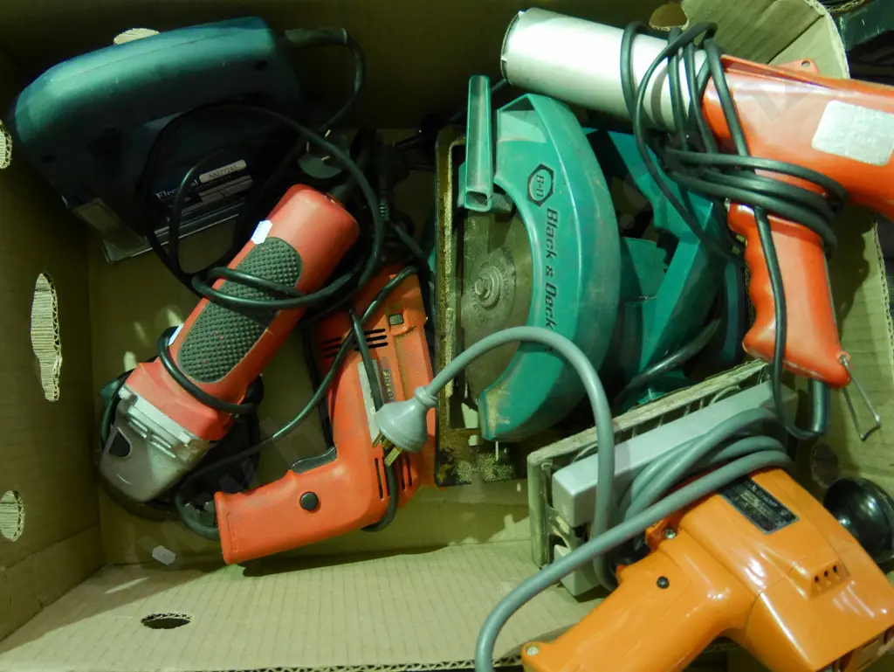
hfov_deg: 59.9
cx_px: 447
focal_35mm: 30
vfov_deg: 46.8
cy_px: 336
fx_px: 775
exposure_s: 1/13
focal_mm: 15
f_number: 4
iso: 3200
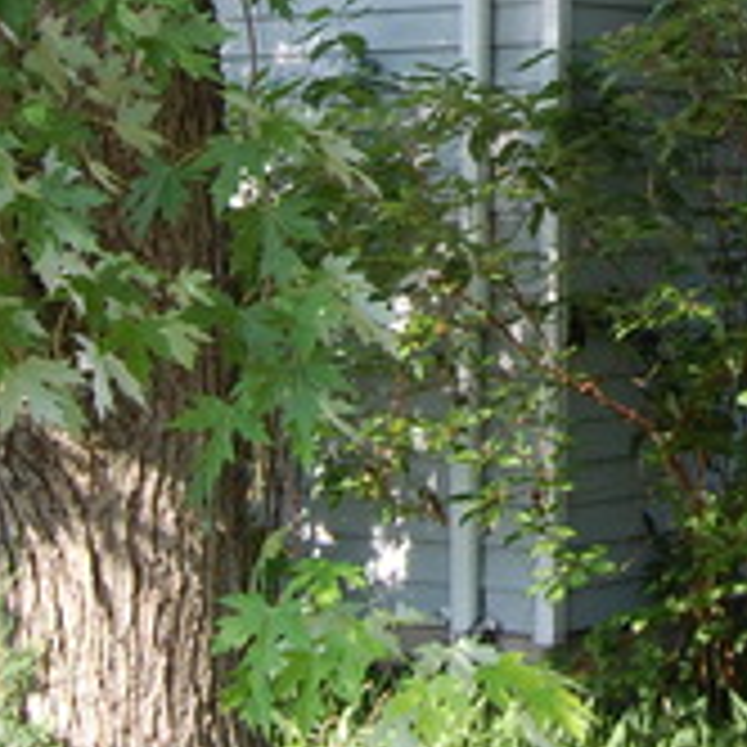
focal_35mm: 128
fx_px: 3125
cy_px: -63
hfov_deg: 13.4
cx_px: 788
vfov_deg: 13.4
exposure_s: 1/125
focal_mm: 26
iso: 250
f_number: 5.6
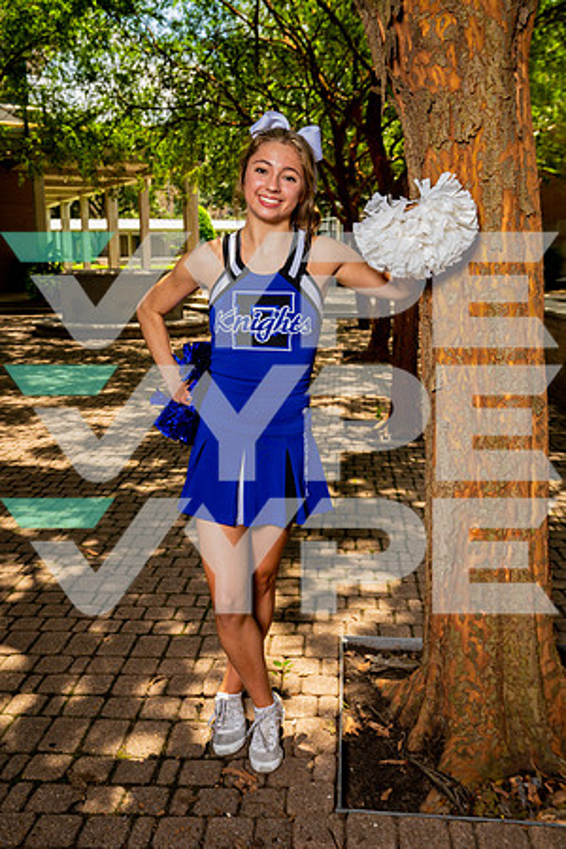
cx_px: 283
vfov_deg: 55.8
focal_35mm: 34
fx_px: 802
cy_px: 424
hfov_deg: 38.9
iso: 200
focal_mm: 34
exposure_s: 1/250
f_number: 5.6
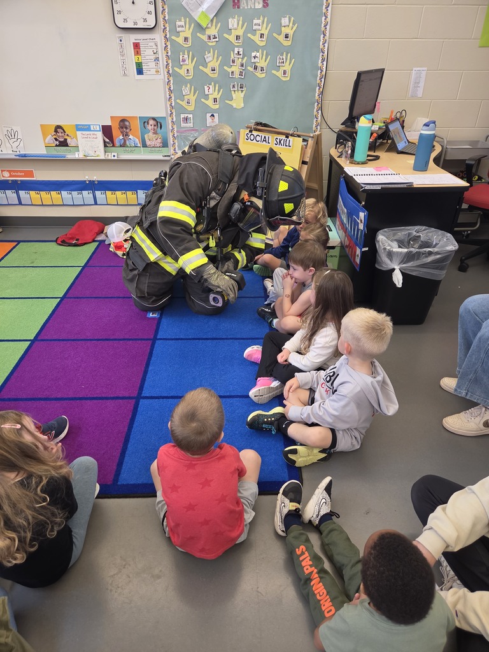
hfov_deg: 58.9
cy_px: 326
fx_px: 433
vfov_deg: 73.9
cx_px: 244
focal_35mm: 23
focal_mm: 5.4
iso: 320
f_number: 1.8
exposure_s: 1/120
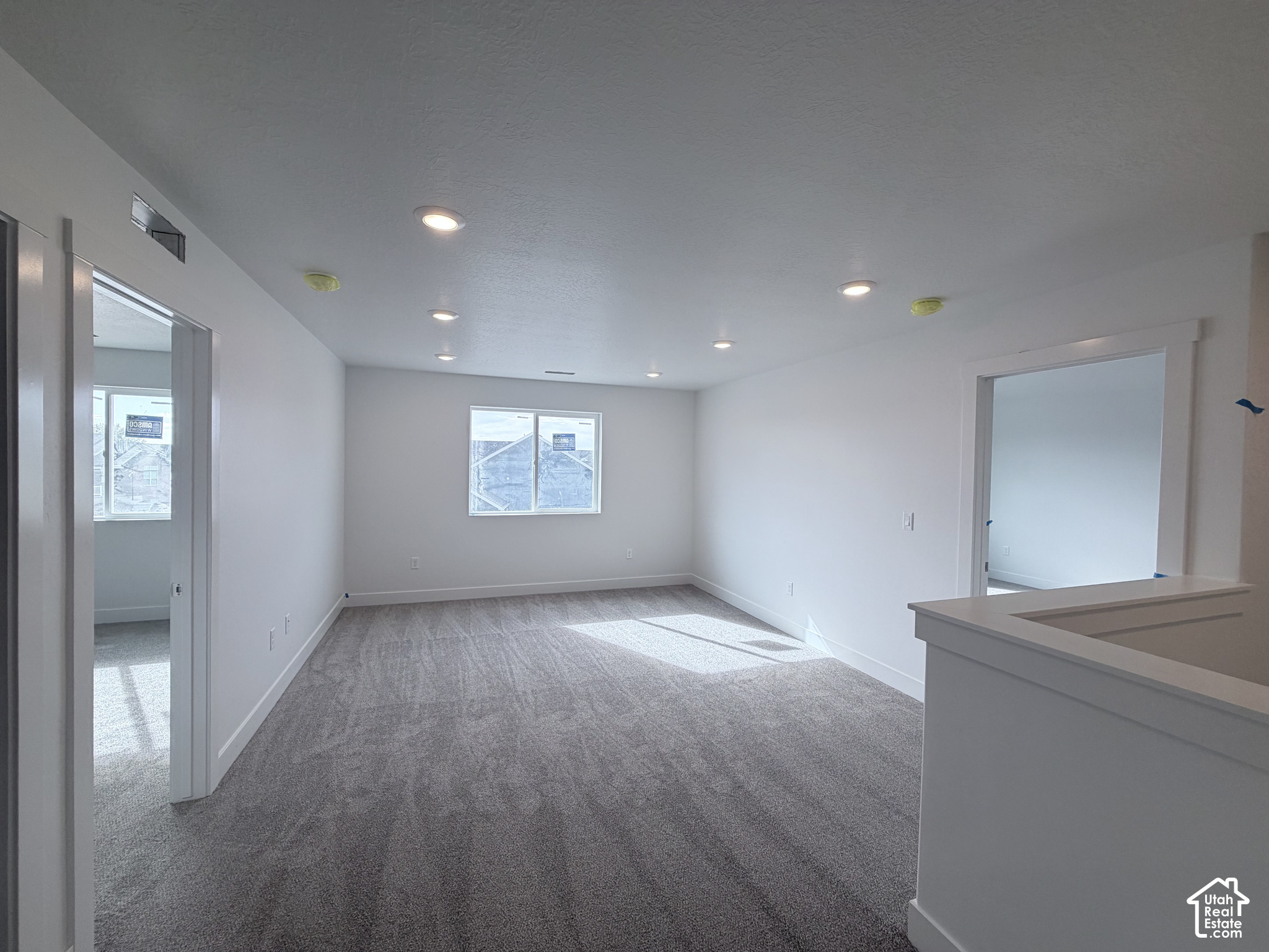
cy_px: 476
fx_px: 513
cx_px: 634
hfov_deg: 102.1
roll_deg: -1.1
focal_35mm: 14
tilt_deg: -1.1
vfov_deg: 85.7
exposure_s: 1/174
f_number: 2.2
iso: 50
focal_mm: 2.22
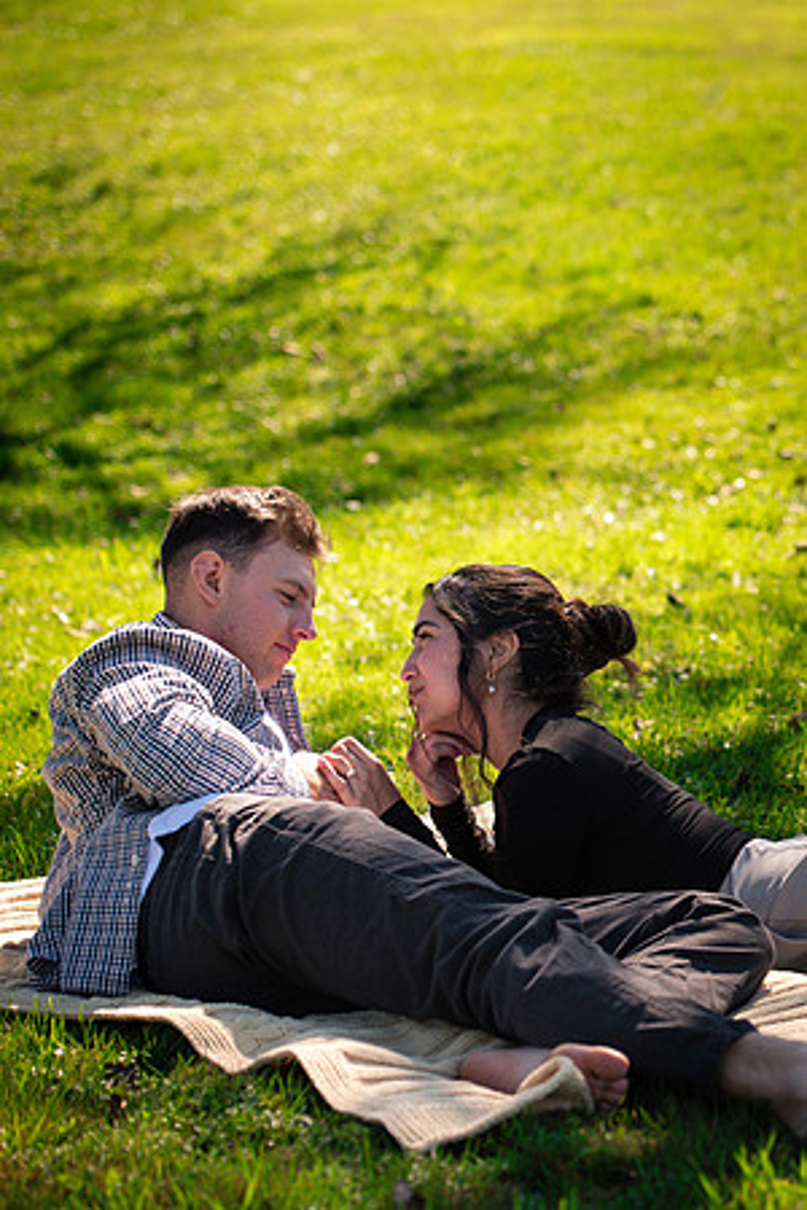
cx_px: 845
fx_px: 3527
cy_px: 605
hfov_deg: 12.9
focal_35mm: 105
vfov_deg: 19.5
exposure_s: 1/4000
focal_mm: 70
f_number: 3.5
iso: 400
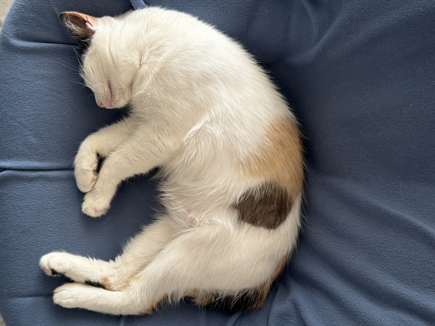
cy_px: 163
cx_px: 218
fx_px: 603
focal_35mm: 48
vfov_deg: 30.3
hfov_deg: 39.7
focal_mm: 6.76
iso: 125
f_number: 1.78
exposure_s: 1/60
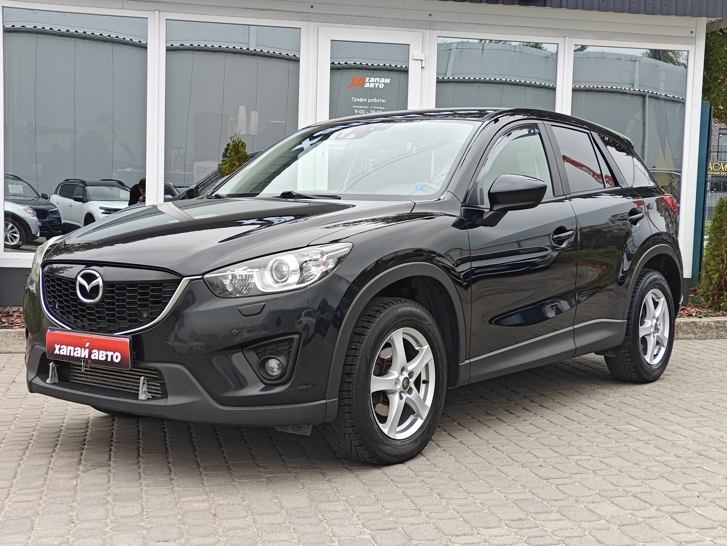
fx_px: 987
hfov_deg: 40.4
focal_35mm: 47
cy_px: 273
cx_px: 364
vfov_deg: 30.9
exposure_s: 1/262
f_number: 2
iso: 50
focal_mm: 7.08
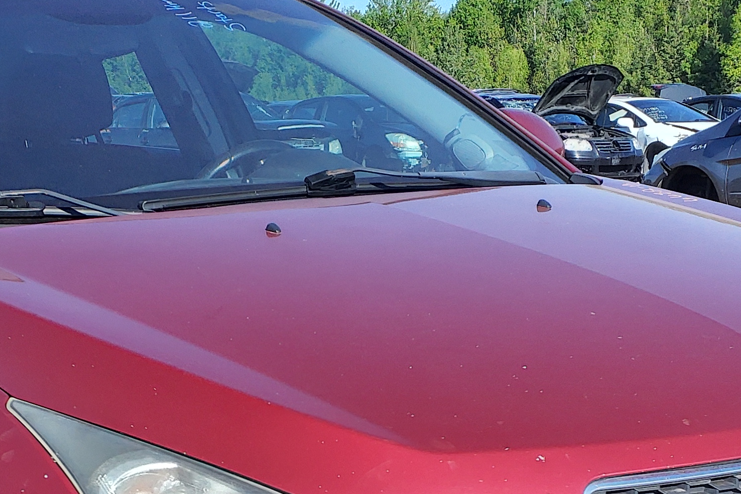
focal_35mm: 75
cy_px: 543
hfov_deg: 26.9
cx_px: 285
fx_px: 1544
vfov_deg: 17.6
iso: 40
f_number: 1.9
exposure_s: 1/532
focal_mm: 3.58
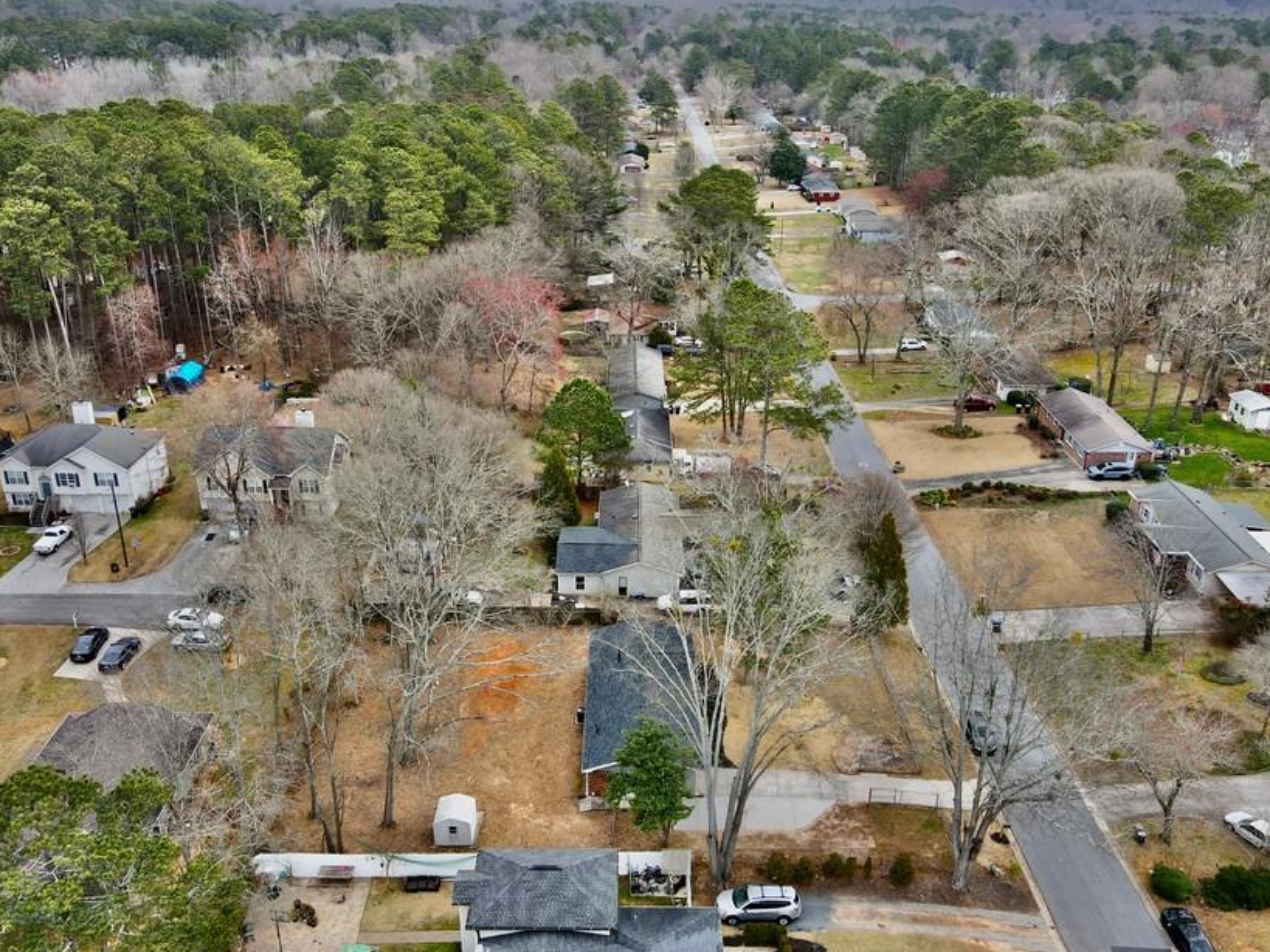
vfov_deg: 46.8
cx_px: 642
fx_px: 1100
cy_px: 473
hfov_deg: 60.0
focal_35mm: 30
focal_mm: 4.5
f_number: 2.8
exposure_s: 1/200
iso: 110
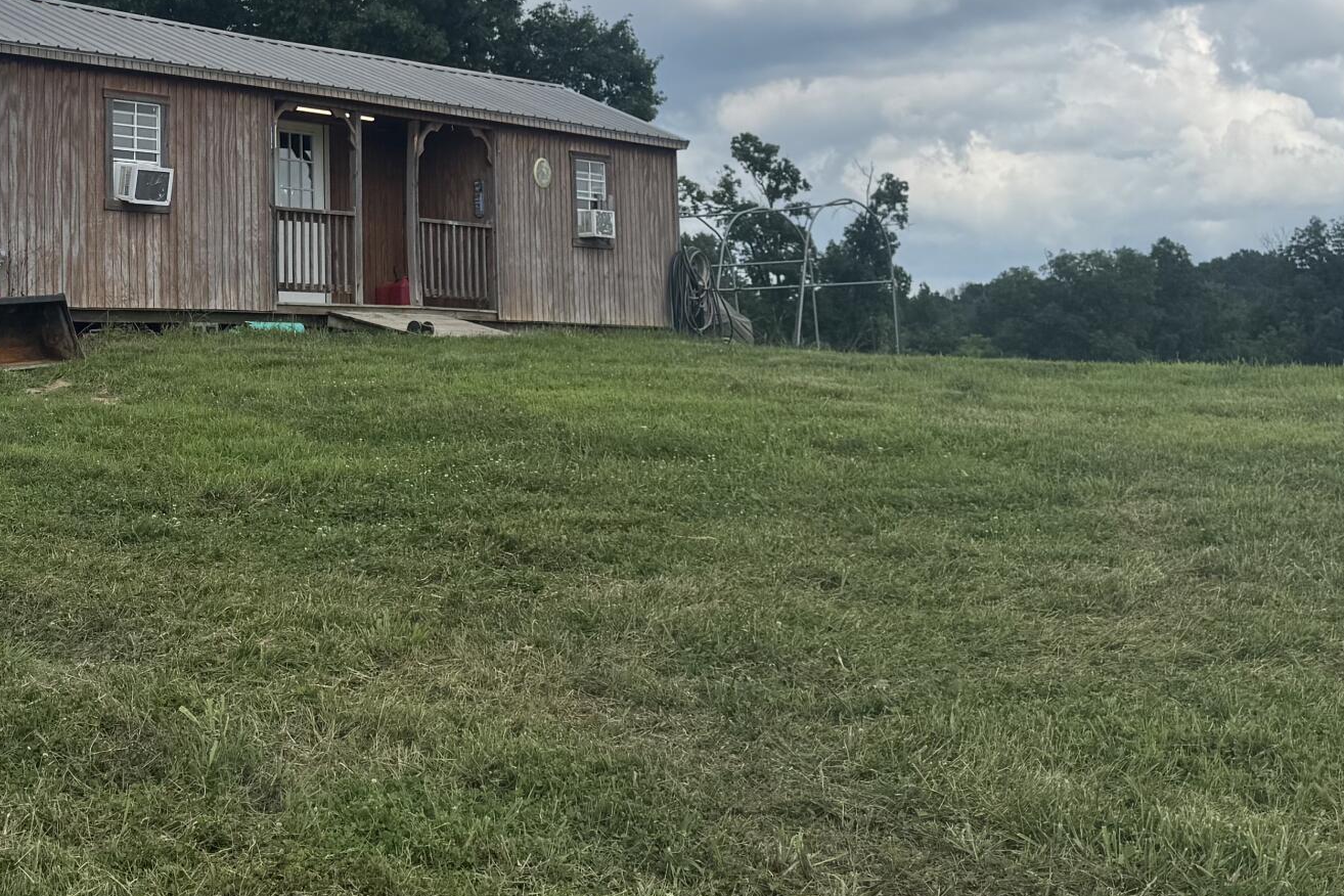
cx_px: 218
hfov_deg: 33.7
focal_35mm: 57
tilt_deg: +6.5
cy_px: 130
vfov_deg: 23.3
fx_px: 2128
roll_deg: +1.0
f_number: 1.78
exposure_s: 1/4608
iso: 80
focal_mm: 6.76
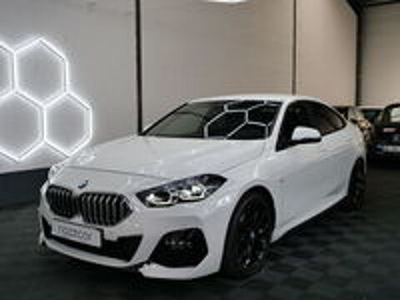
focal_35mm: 36
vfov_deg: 39.7
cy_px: 150
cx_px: 200
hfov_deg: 51.4
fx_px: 416
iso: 200
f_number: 3.3
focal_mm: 18
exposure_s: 1/80
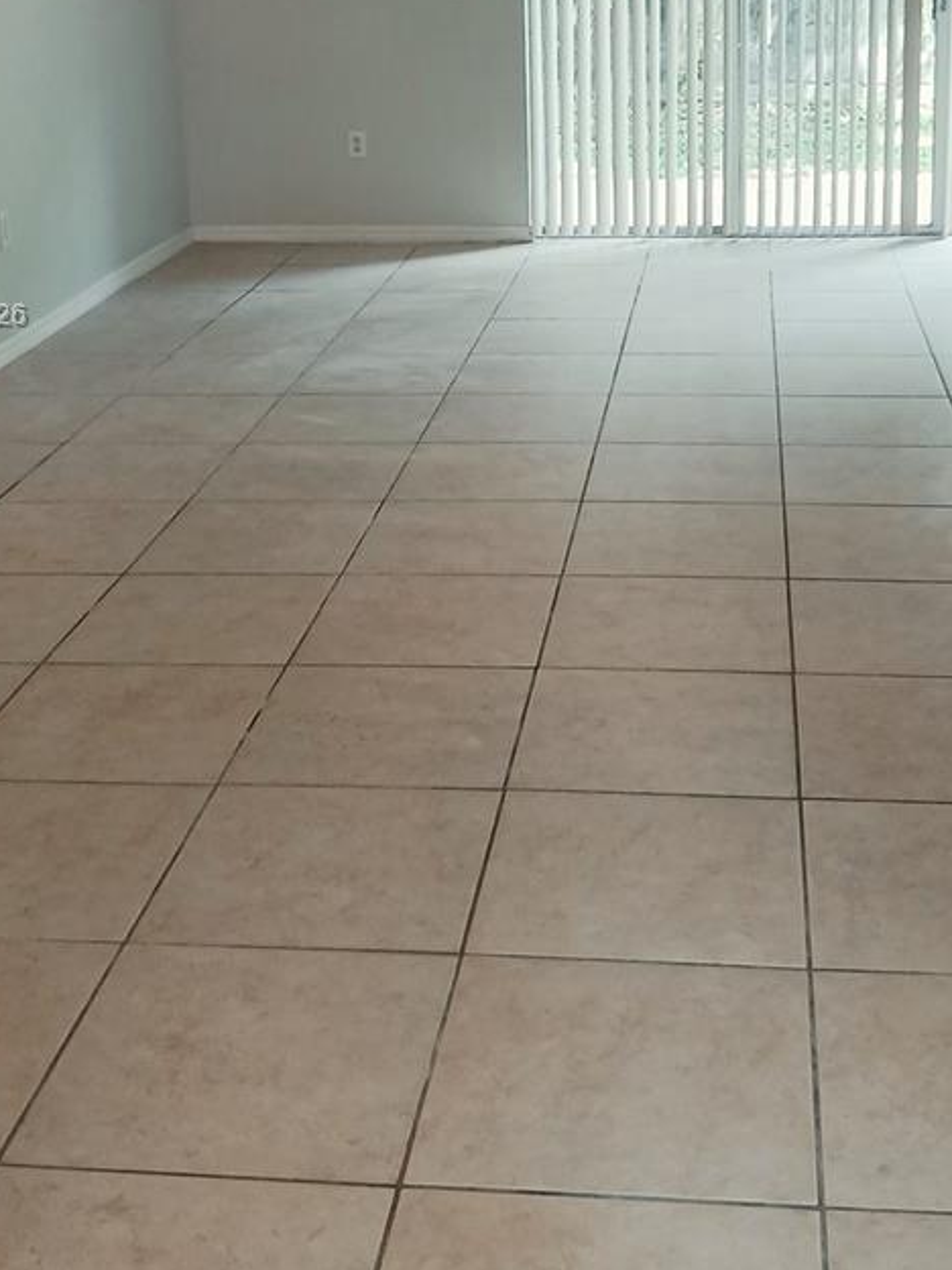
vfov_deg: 37.3
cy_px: 318
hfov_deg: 29.0
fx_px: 1833
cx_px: 566
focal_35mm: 50
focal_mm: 3.98
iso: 80
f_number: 1.8
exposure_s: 1/60.2
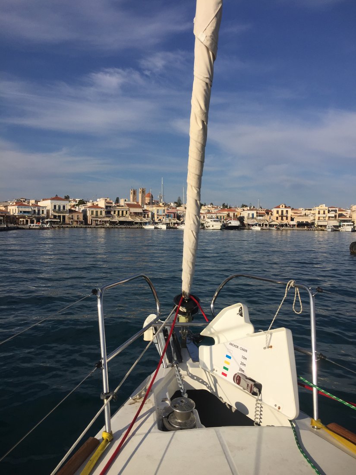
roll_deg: +1.0
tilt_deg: -1.0
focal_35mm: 29
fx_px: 398
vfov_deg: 61.7
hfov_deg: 48.2
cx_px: 178
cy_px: 238
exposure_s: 1/3968
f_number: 2.2
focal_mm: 4.15
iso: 32
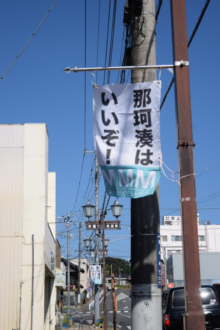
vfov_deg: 29.2
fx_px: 632
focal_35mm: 69
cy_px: 165
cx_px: 110
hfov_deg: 19.7
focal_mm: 46
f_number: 5.6
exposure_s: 1/2000
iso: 200
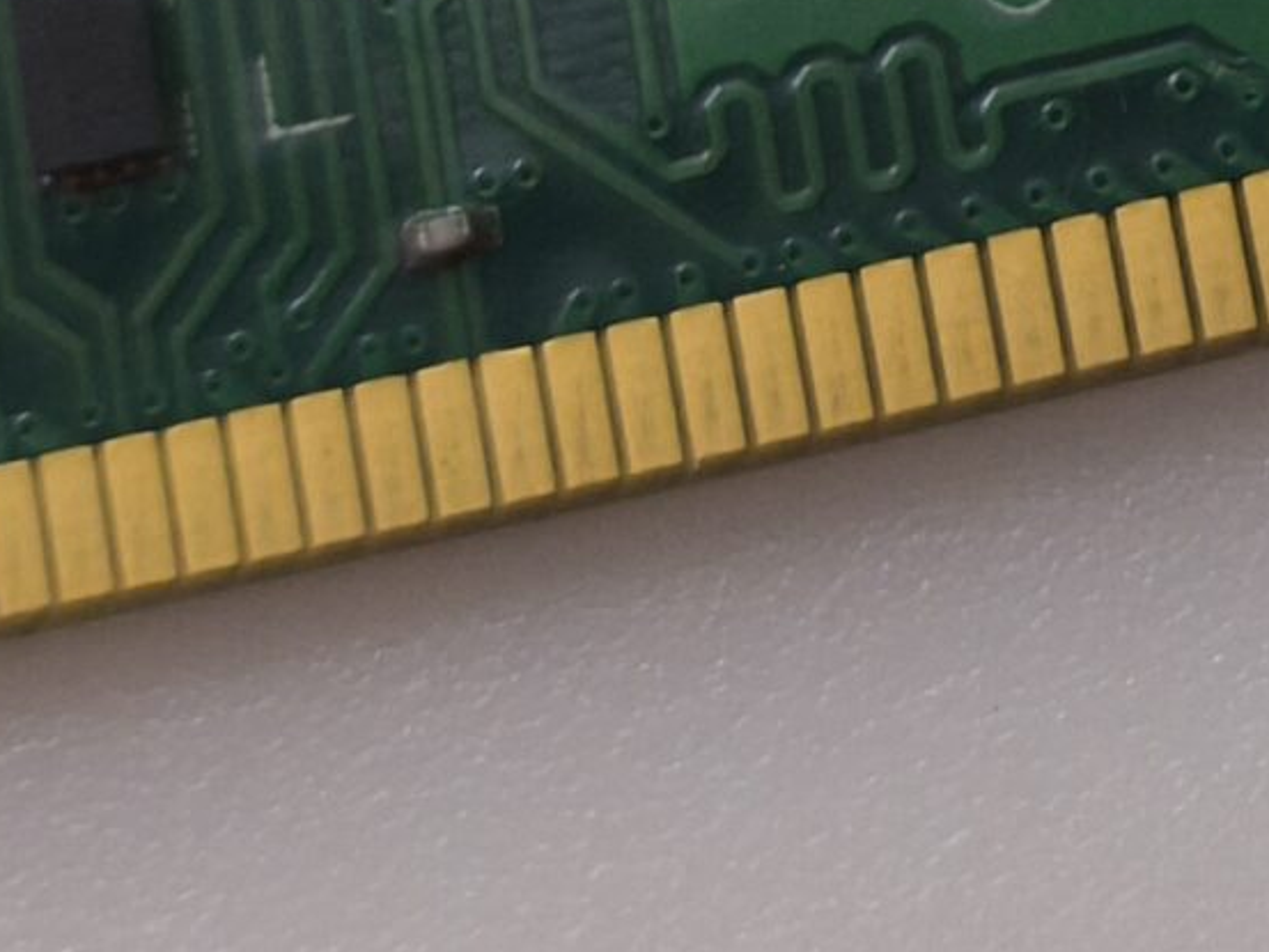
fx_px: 5940
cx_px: 2210
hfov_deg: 11.4
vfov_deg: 8.7
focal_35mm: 162
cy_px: -952
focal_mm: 6.57
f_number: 1.6
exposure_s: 1/50
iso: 500
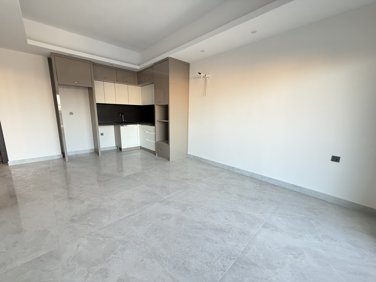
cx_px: 188
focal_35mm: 14
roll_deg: -0.6
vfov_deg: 85.7
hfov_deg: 102.1
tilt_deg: -10.5
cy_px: 141
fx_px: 152
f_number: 2.2
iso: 320
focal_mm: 2.22
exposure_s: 1/99
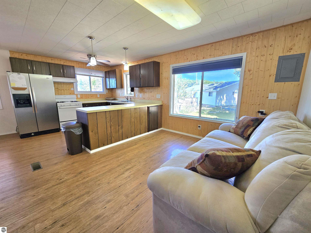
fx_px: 117
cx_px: 156
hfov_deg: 106.2
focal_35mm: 13
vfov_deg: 89.9
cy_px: 116
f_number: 2.2
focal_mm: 2.2
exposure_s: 1/120
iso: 80
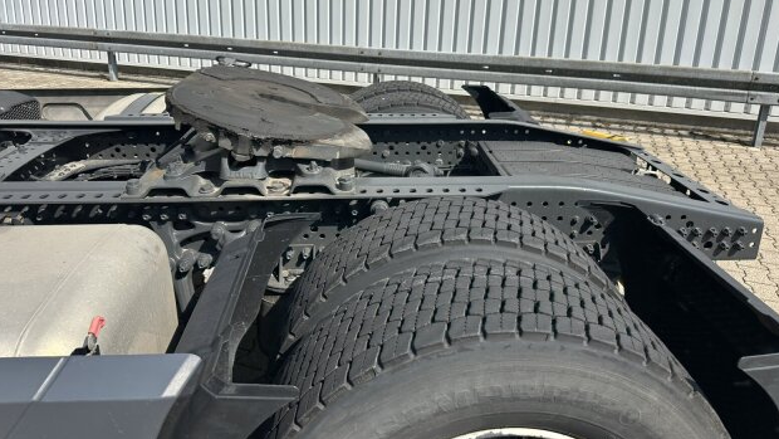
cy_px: 141
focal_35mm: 27
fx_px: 558
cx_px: 390
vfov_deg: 42.3
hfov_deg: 69.9
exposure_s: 1/4762
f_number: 1.78
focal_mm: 6.86
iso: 80
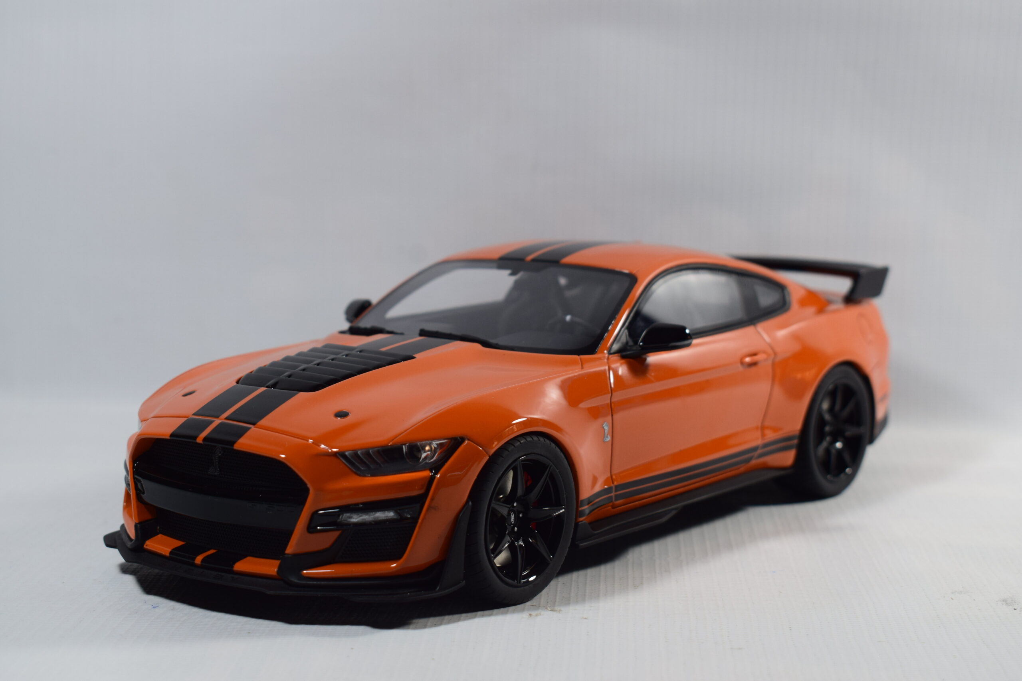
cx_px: 511
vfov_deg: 20.2
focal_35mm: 68
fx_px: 1916
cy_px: 340
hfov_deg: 29.9
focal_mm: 45
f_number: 7.1
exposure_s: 1/40
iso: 400
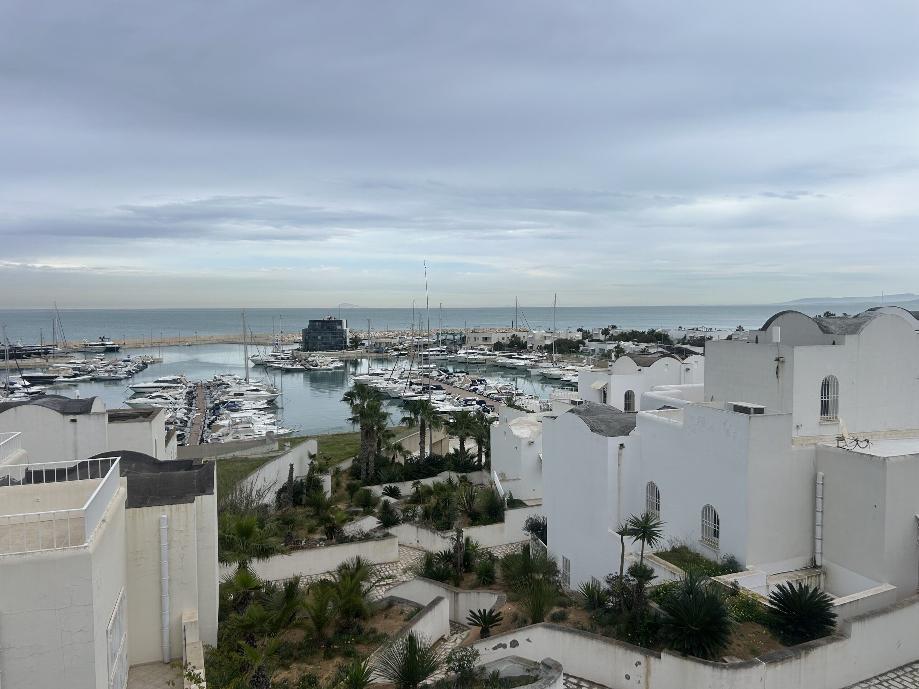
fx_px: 690
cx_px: 460
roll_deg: +0.2
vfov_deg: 53.1
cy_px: 344
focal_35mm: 26
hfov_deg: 67.3
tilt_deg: -3.3
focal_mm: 5.7
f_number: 1.5
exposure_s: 1/3077
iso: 50
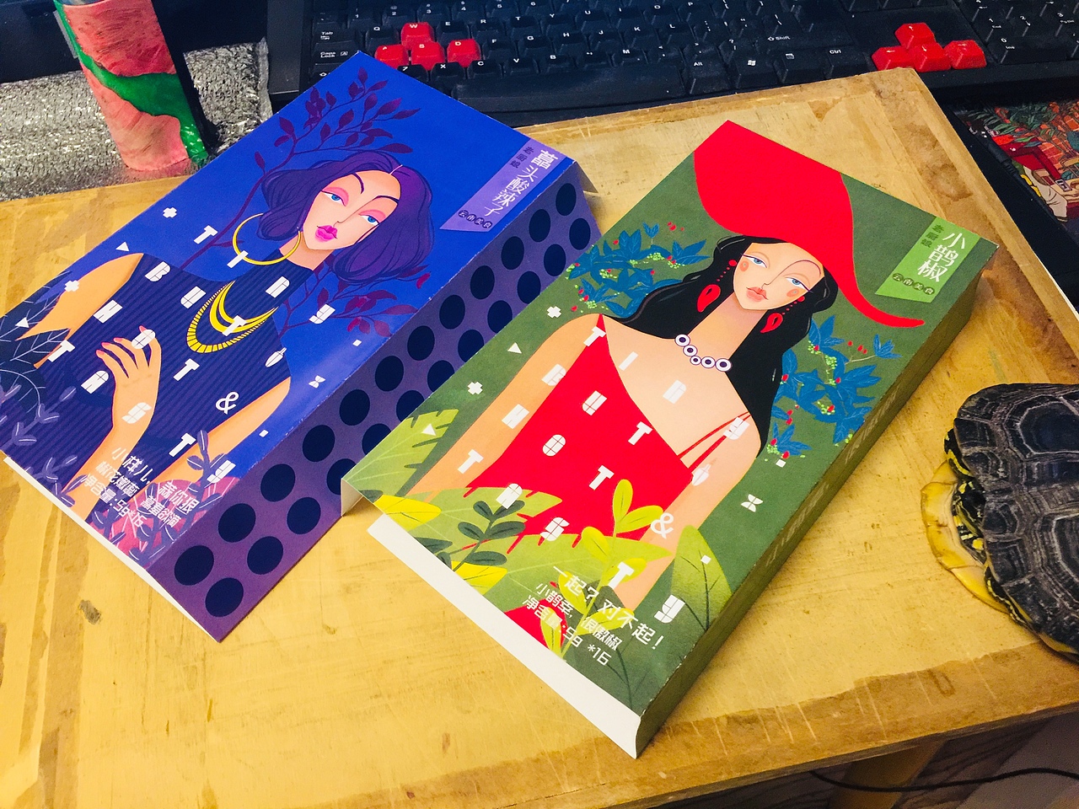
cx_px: 540
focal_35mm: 29
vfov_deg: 48.2
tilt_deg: -52.1
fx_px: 904
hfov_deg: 61.7
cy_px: 404
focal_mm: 4.15
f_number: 2.2
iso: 125
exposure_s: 1/10
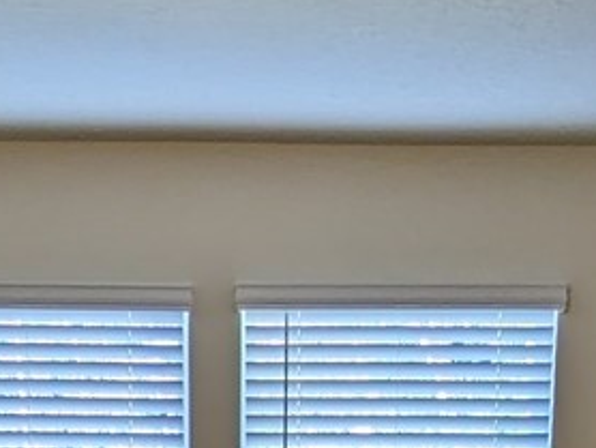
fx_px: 1585
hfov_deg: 21.3
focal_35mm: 92
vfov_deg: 11.9
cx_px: 283
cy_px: 1175
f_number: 2.2
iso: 37
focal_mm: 2.22
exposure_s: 1/30
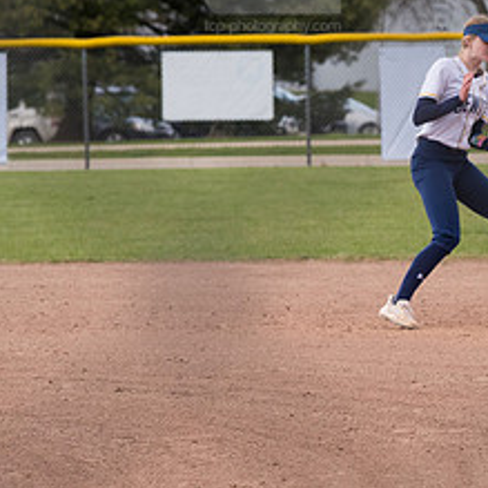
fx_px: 5215
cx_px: 591
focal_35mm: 327
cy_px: 262
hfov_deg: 5.3
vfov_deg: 5.4
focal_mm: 145
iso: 640
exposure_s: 1/1600
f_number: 5.6
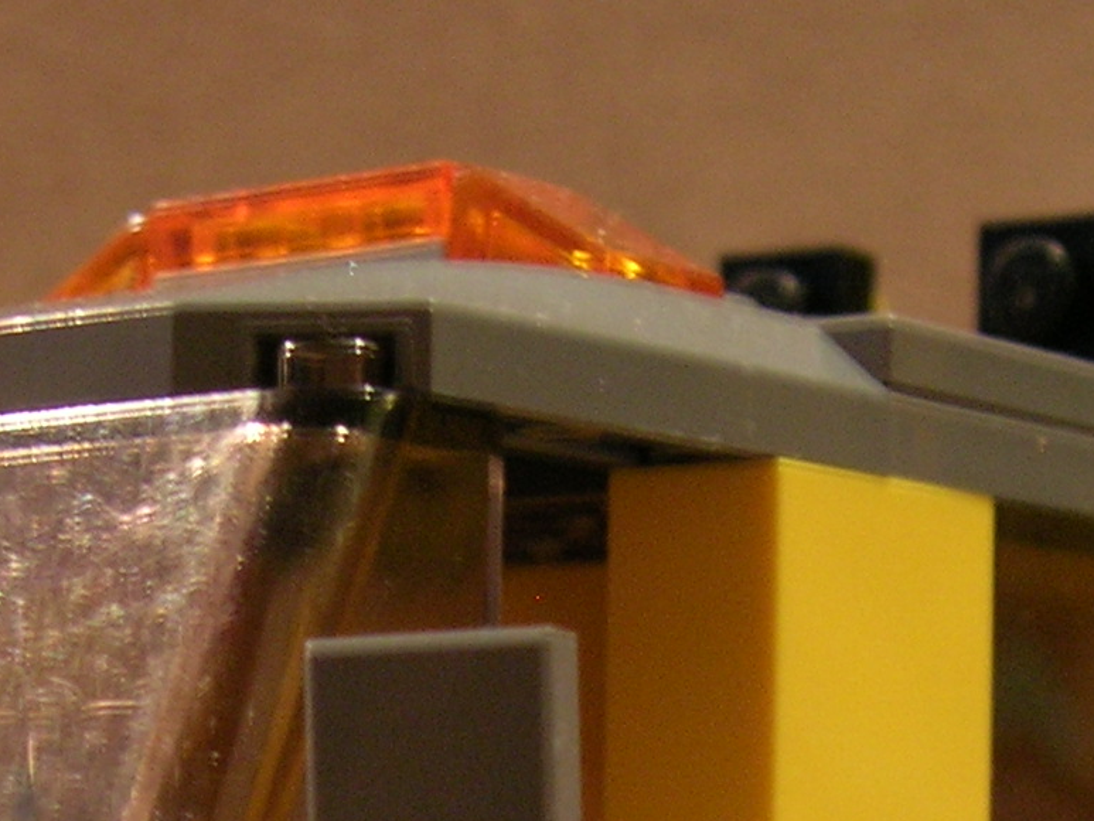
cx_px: 512
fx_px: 3603
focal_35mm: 114
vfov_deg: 12.3
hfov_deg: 17.3
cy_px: 1274
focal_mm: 5.7
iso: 88
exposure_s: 1/3.5
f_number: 2.9
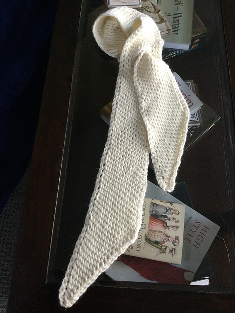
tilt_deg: -69.5
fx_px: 281
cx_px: 118
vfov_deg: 58.4
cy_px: 156
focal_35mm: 31
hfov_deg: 45.4
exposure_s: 1/30
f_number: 2.4
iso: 100
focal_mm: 3.3
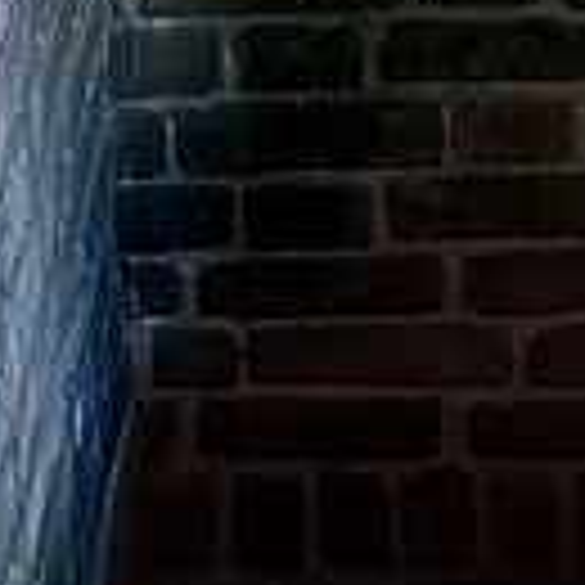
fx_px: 2505
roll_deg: +1.0
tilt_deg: -15.5
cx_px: 495
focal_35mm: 131
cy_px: -716
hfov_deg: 13.2
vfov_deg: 11.5
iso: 800
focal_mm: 6.86
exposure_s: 1/60
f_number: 1.78
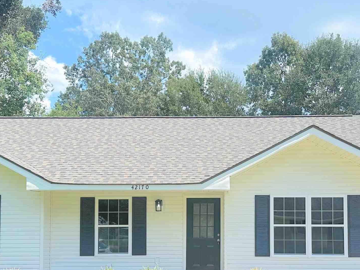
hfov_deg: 36.7
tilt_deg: +2.8
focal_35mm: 52
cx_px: 218
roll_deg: -0.2
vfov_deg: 27.6
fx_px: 541
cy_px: 204
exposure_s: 1/4348
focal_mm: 6.86
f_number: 1.78
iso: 80
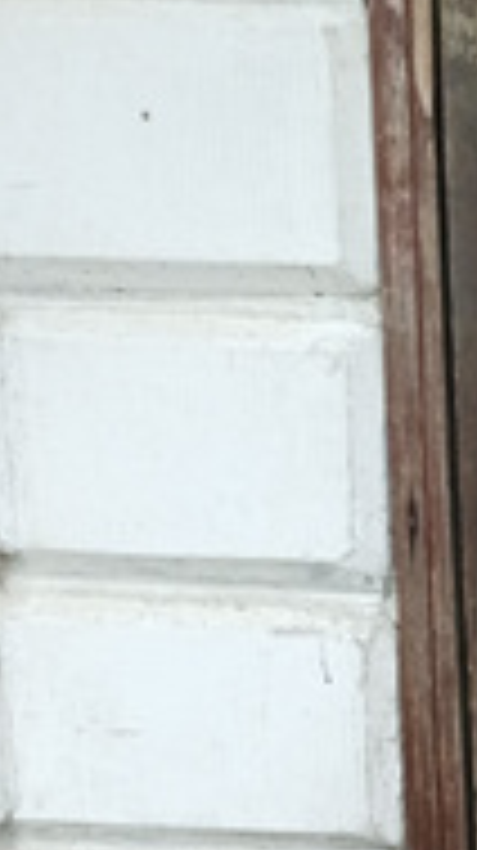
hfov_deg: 14.1
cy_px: 926
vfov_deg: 25.3
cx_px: 794
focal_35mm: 78
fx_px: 1758
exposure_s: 1/50
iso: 250
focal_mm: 3.98
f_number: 1.8
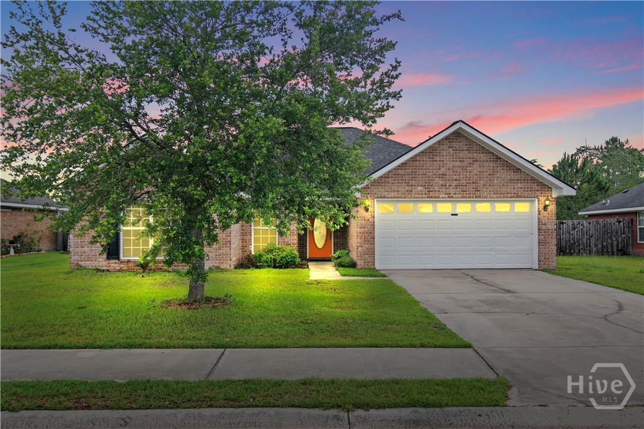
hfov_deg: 61.9
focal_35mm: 30
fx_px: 537
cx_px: 322
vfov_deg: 43.6
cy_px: 214
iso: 250
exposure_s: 1/160
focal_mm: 20
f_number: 7.1
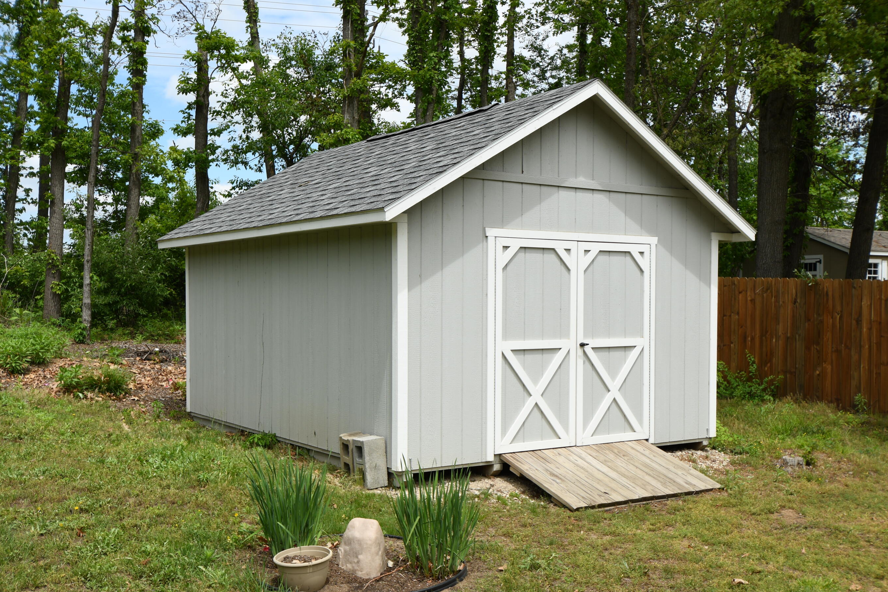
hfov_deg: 48.4
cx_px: 465
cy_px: 311
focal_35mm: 40
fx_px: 987
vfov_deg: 33.4
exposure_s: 1/200
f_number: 8
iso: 100
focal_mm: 24
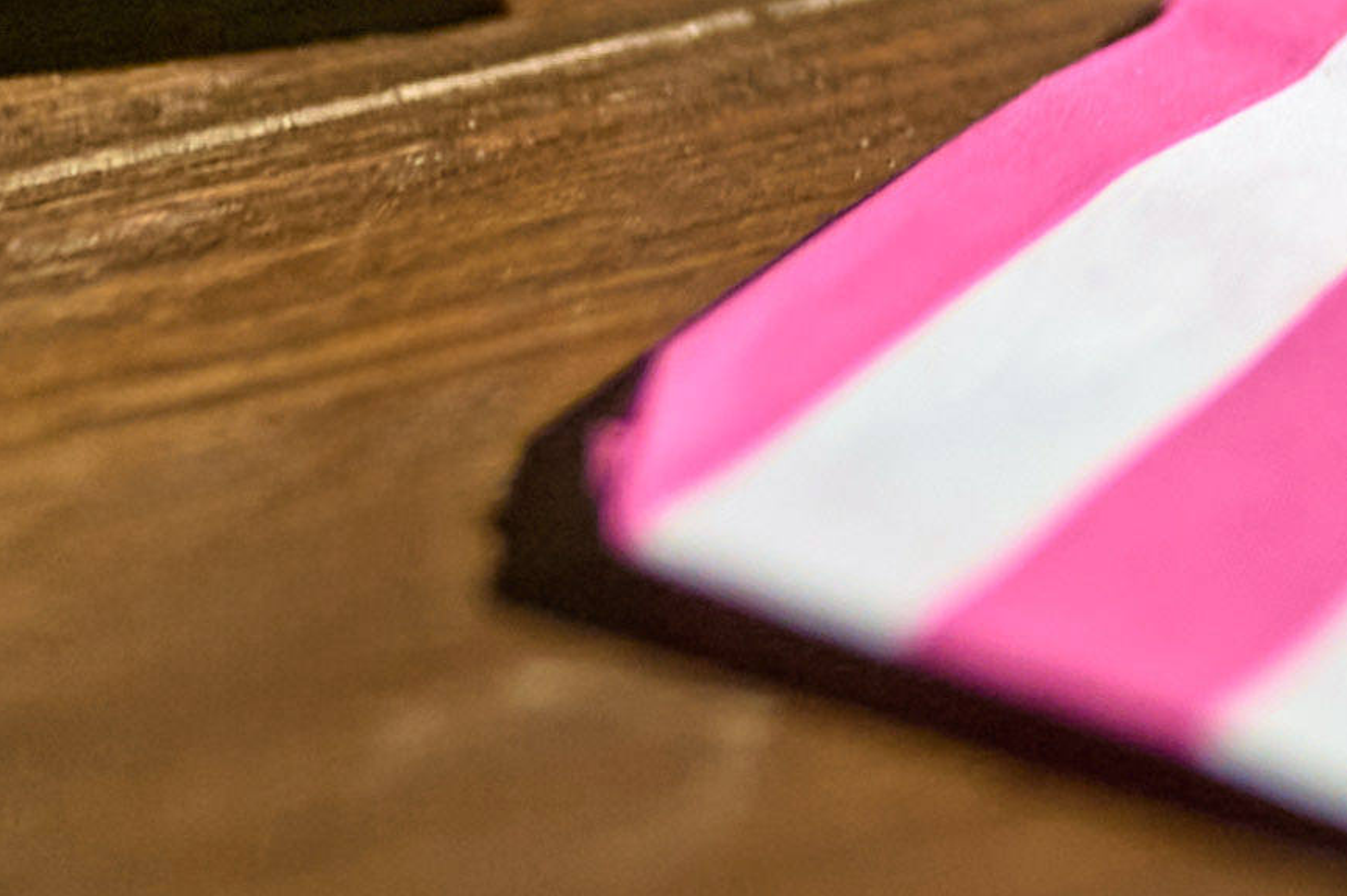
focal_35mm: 139
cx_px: 2344
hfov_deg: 13.4
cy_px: -1544
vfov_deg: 8.6
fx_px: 5197
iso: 100
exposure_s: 1/25
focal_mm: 20
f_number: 1.4
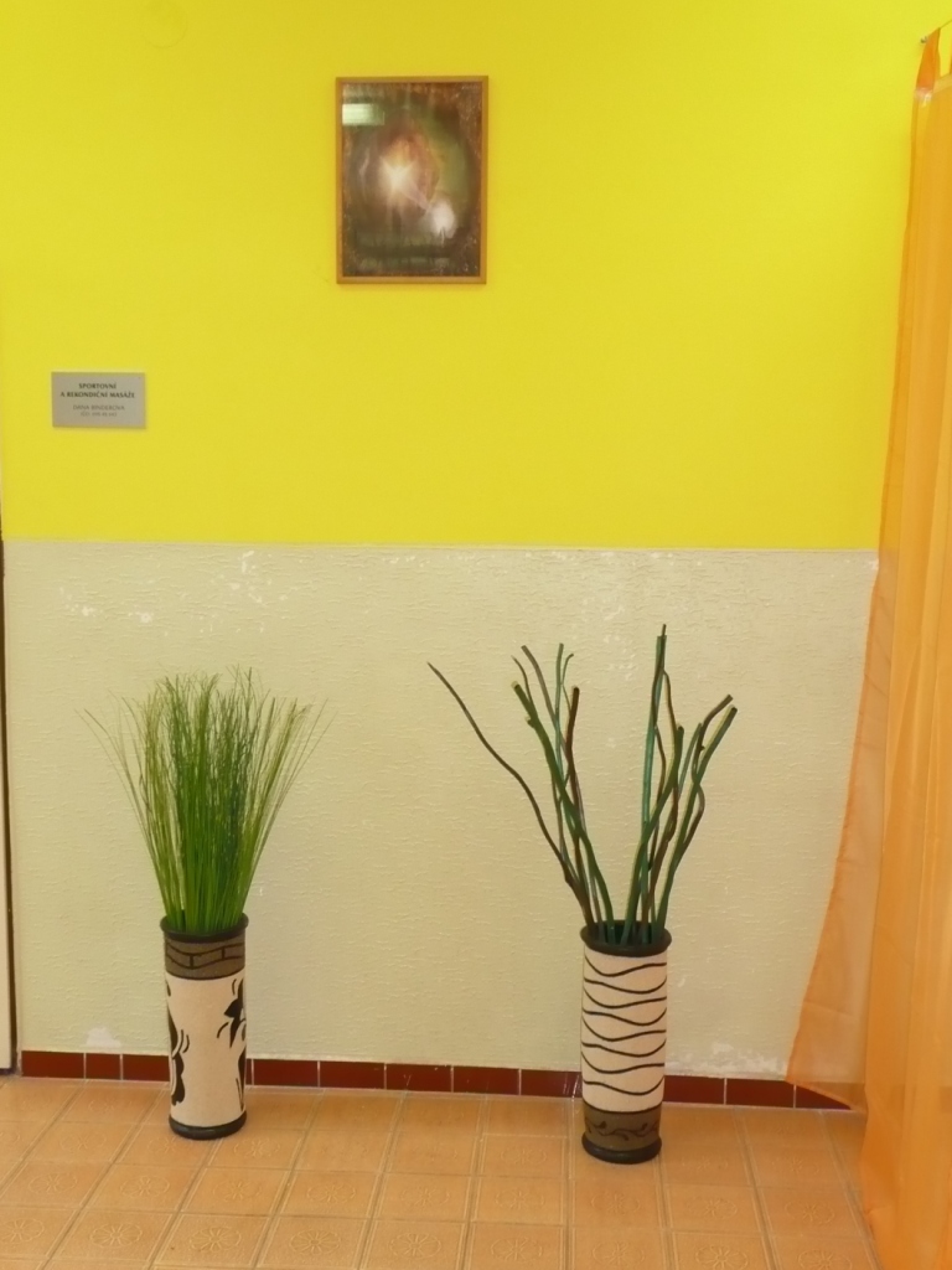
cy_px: 635
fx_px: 1467
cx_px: 476
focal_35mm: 40
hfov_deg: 36.0
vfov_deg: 46.8
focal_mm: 6.5
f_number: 3.9
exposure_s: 1/30
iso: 320
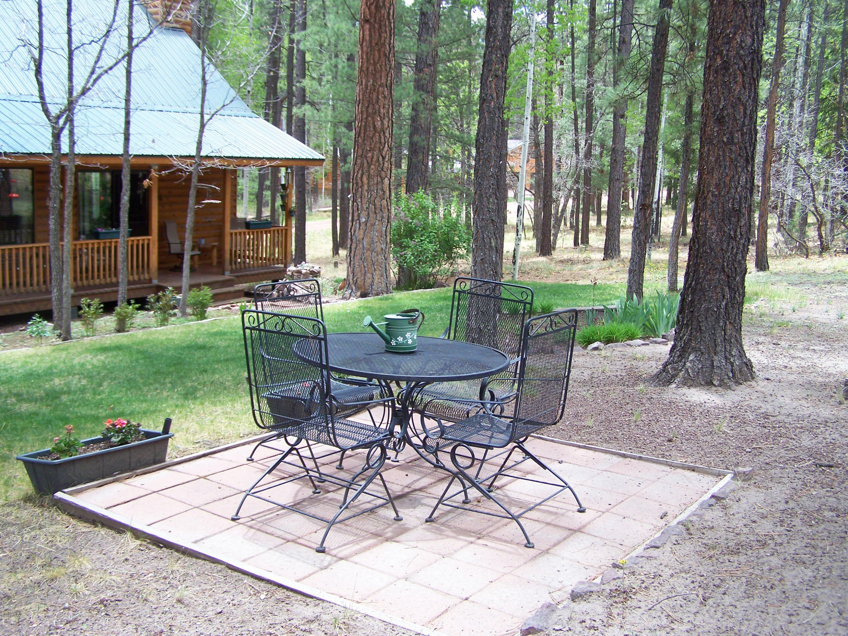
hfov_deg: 49.0
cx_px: 424
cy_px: 318
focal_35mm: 38
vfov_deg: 37.7
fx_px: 931
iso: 64
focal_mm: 6.3
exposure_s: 1/125
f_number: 2.8
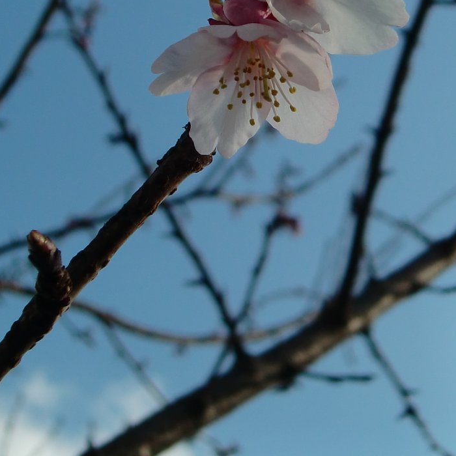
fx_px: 1774
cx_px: 311
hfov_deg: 14.6
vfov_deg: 14.6
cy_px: 96
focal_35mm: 119
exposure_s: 1/1000
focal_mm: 8.2
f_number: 3.3
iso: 64
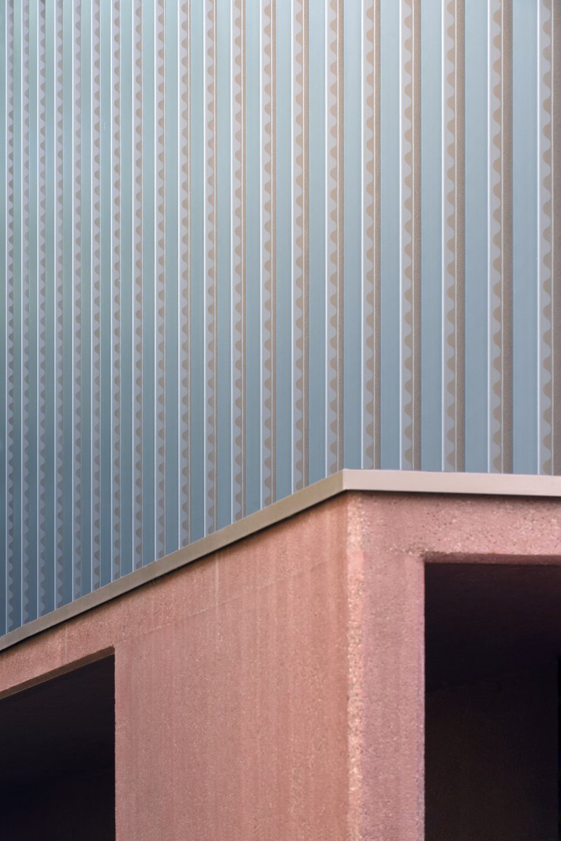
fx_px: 3037
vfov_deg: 15.8
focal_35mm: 130
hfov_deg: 10.6
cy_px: 420
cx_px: 280
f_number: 11
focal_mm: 130
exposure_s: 1/100
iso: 400
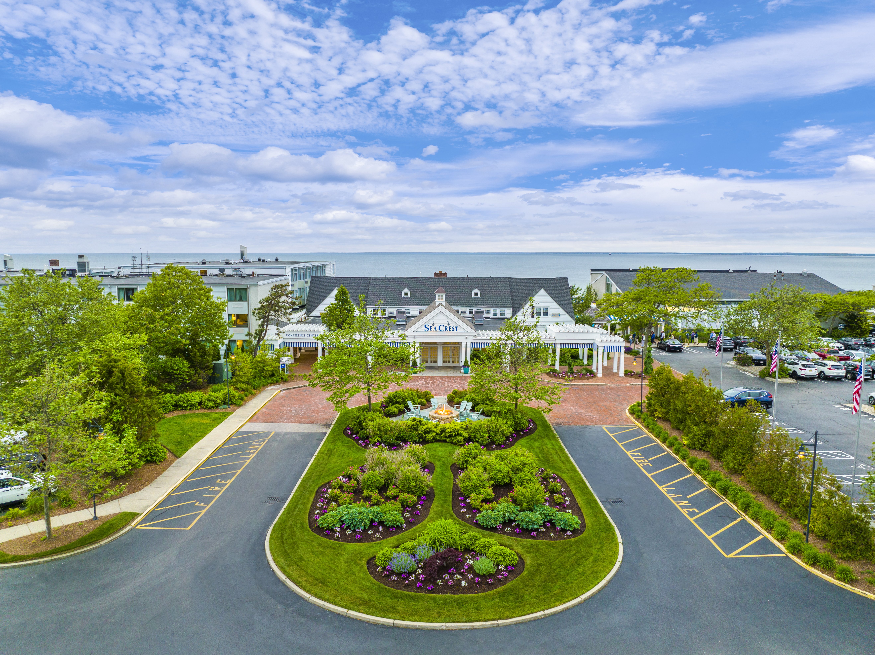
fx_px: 606
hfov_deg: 71.6
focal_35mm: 24
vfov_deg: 56.8
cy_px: 328
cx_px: 438
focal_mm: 12.29
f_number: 2.8
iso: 120
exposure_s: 1/50
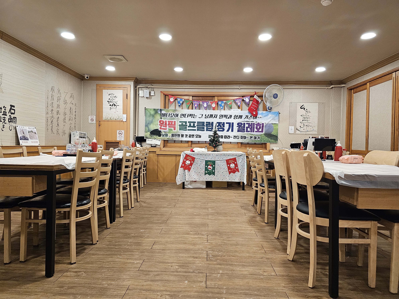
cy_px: 150
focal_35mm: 23
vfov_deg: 58.9
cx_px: 200
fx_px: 265
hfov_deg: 73.9
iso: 800
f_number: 1.7
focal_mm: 6.3
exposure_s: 1/120
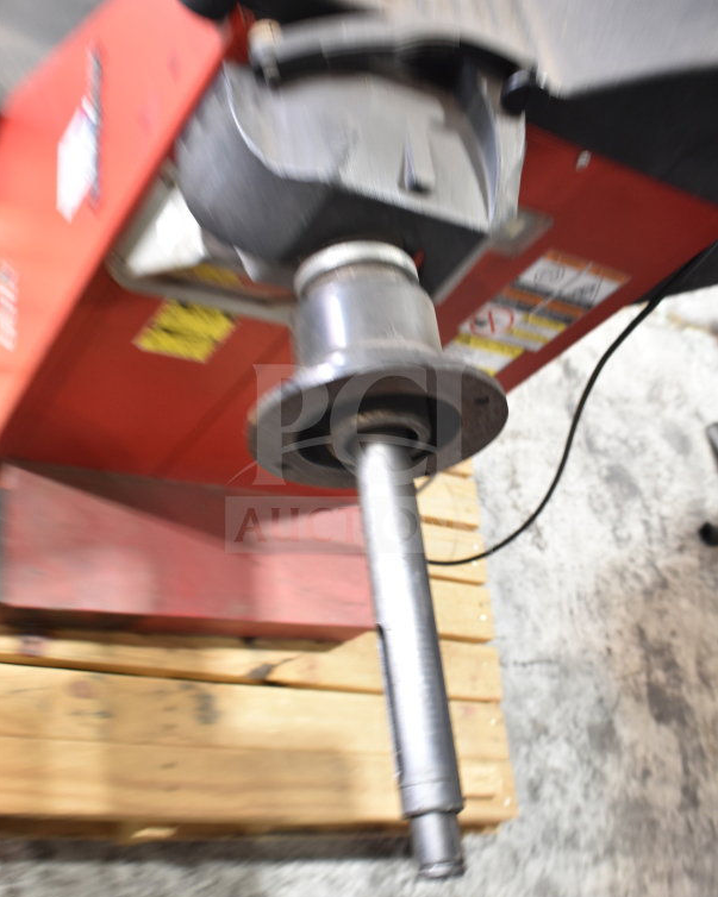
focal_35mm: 41
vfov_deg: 44.8
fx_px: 1089
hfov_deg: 36.5
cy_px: 459
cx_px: 358
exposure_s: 1/40
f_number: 4
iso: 800
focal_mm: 24
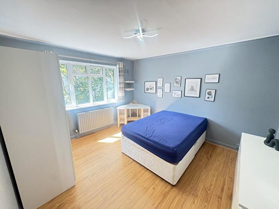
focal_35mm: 14
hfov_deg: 102.1
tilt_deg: -11.5
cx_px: 140
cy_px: 104
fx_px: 113
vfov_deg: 85.7
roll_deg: -0.1
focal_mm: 2.22
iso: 320
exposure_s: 1/60
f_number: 2.2
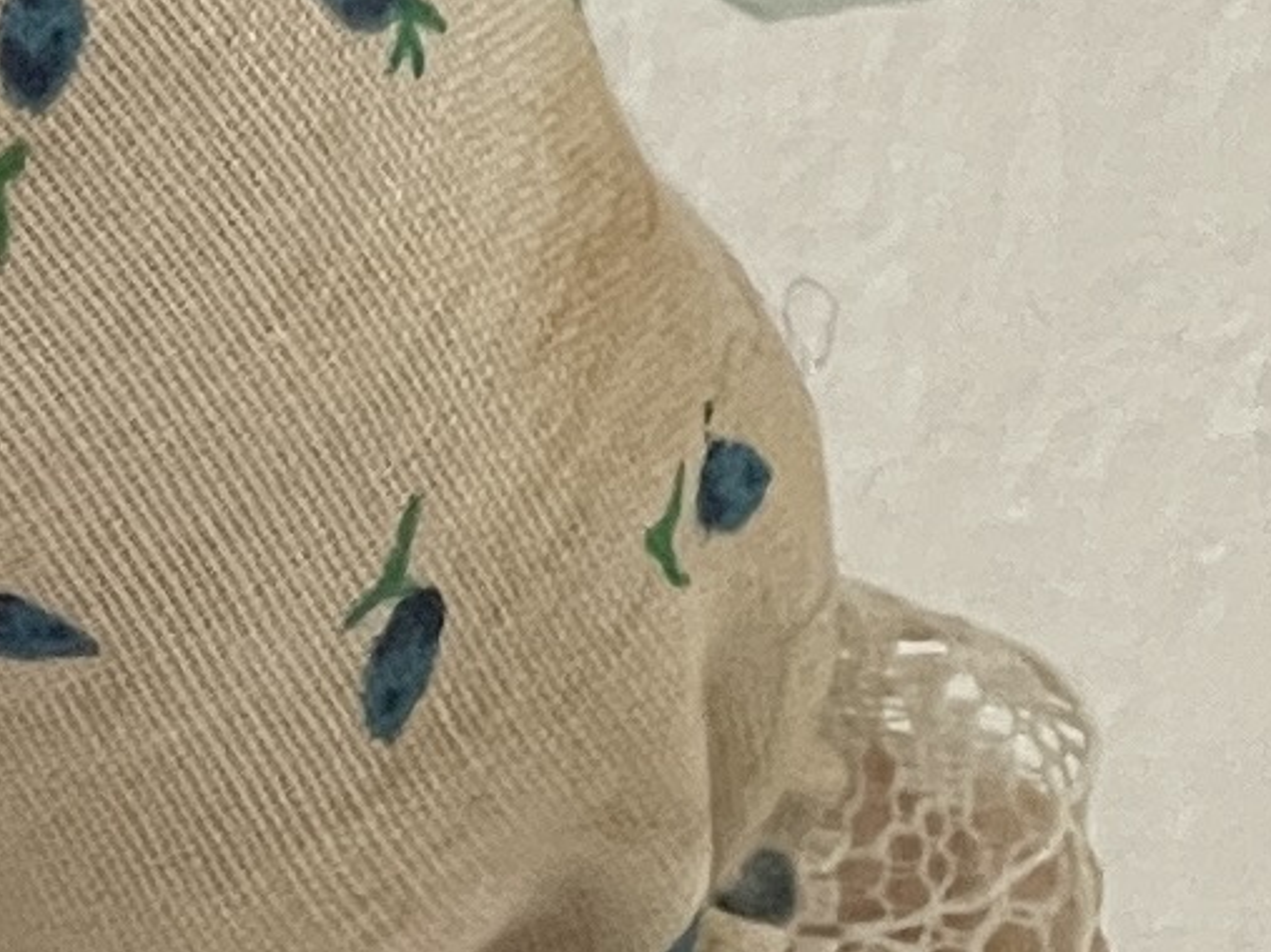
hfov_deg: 3.8
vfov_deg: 2.9
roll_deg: -0.5
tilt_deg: -9.4
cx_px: -2487
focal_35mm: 509
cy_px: 173
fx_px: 18685
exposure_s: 1/100
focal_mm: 7.5
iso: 200
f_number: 2.2
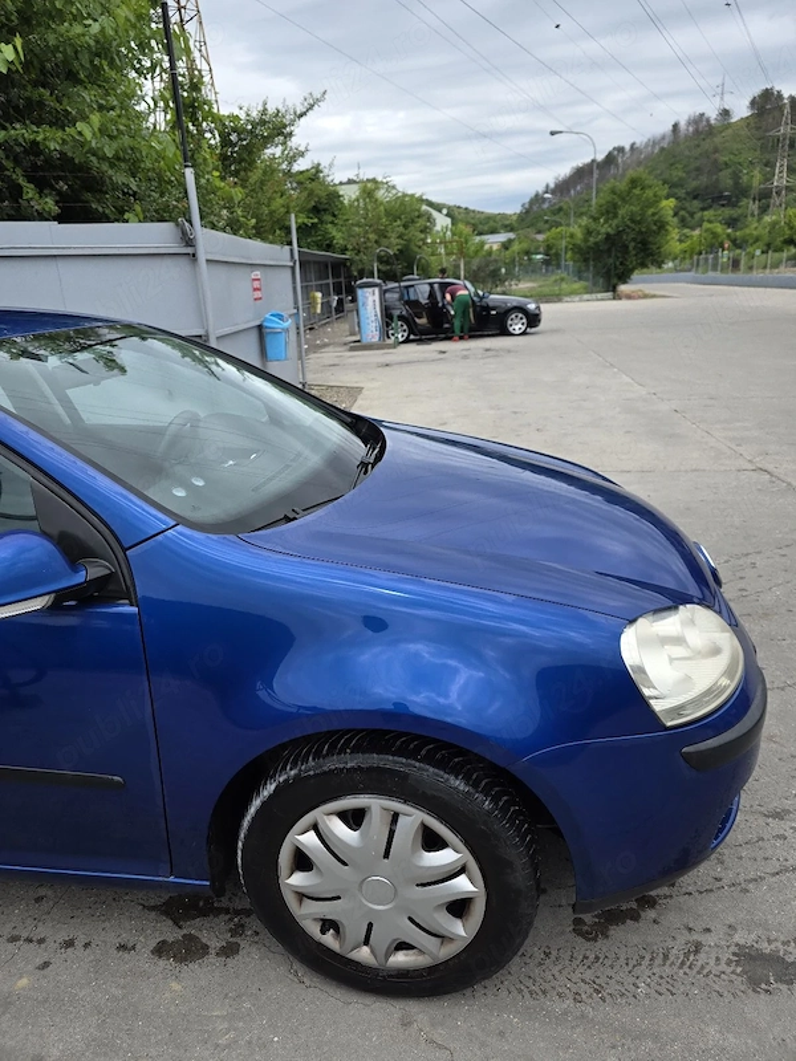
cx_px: 398
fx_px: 705
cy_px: 530
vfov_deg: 73.9
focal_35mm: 23
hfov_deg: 58.9
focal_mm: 6.3
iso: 80
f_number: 1.7
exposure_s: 1/3333
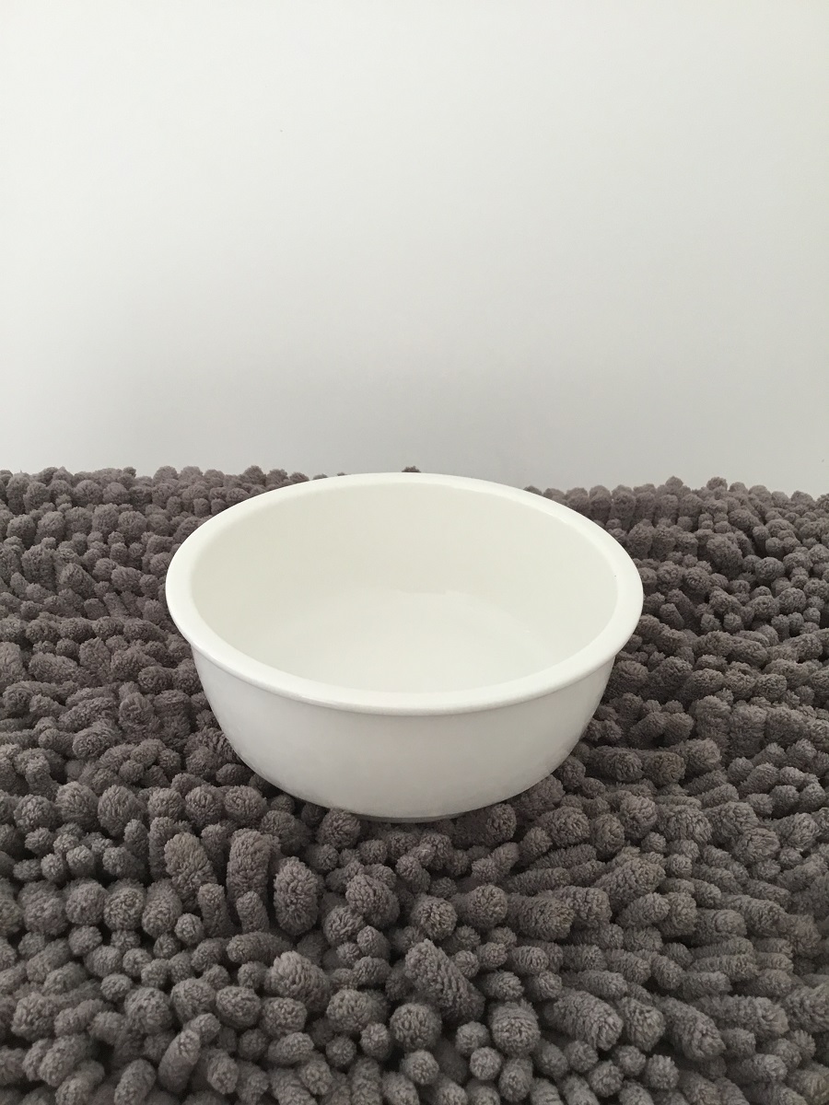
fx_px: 990
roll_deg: -0.8
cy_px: 552
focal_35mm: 31
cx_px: 414
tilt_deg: -27.4
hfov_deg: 45.4
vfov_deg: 58.4
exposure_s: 1/33
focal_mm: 3.3
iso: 100
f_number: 2.4
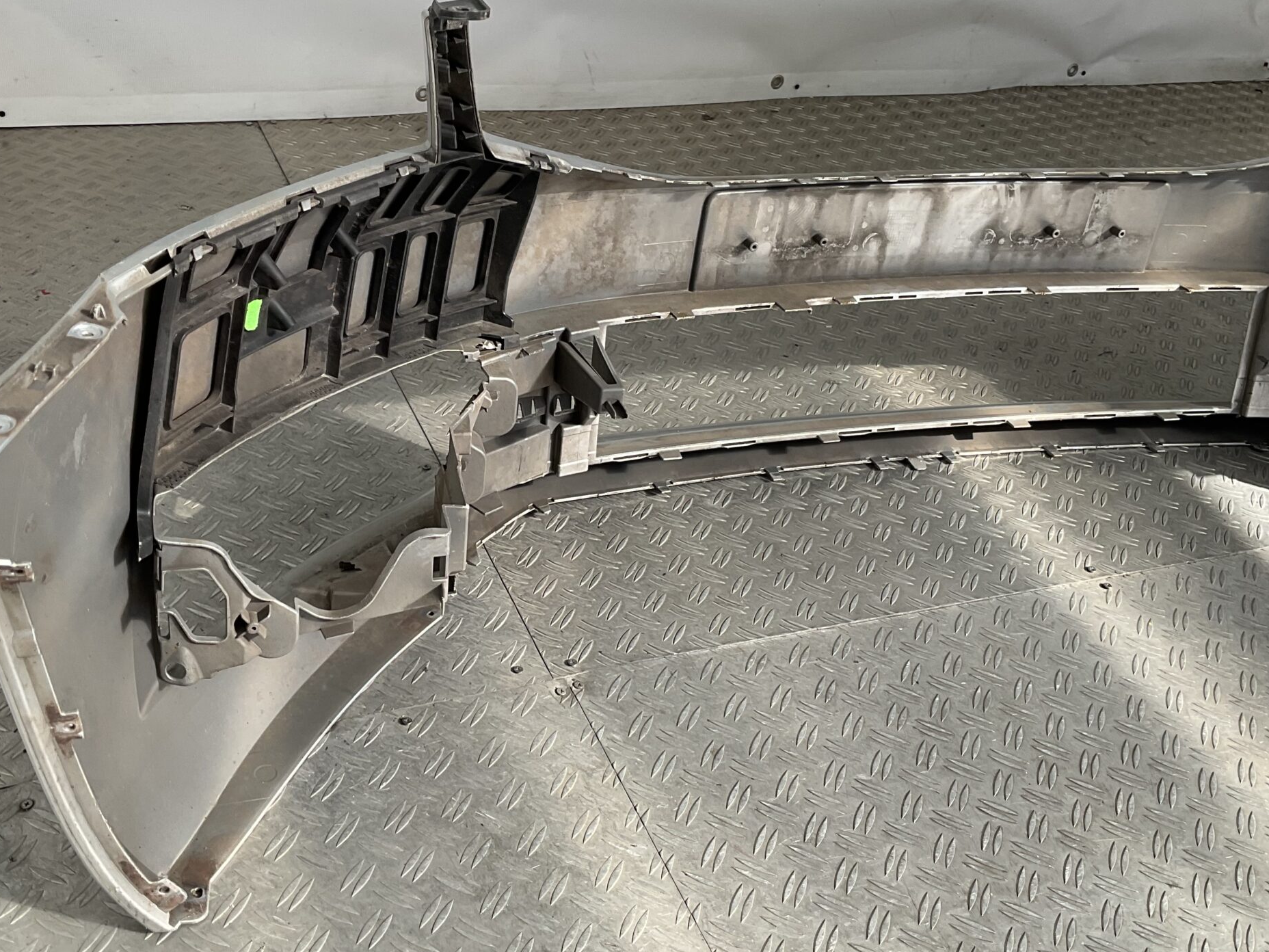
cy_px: 443
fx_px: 1466
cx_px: 582
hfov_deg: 46.8
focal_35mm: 40
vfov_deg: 35.9
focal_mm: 3
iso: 16
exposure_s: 1/491
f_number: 1.8
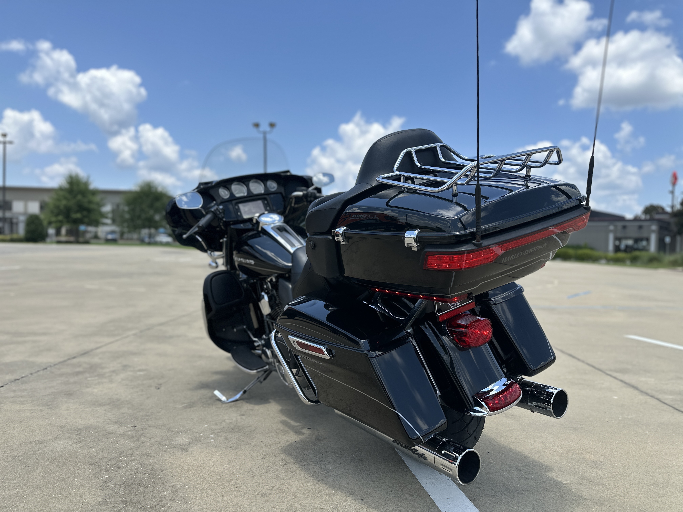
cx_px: 342
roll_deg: -1.1
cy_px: 256
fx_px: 474
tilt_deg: -0.7
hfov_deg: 71.6
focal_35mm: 24
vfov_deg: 56.8
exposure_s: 1/3472
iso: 80
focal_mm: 6.86
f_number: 1.78
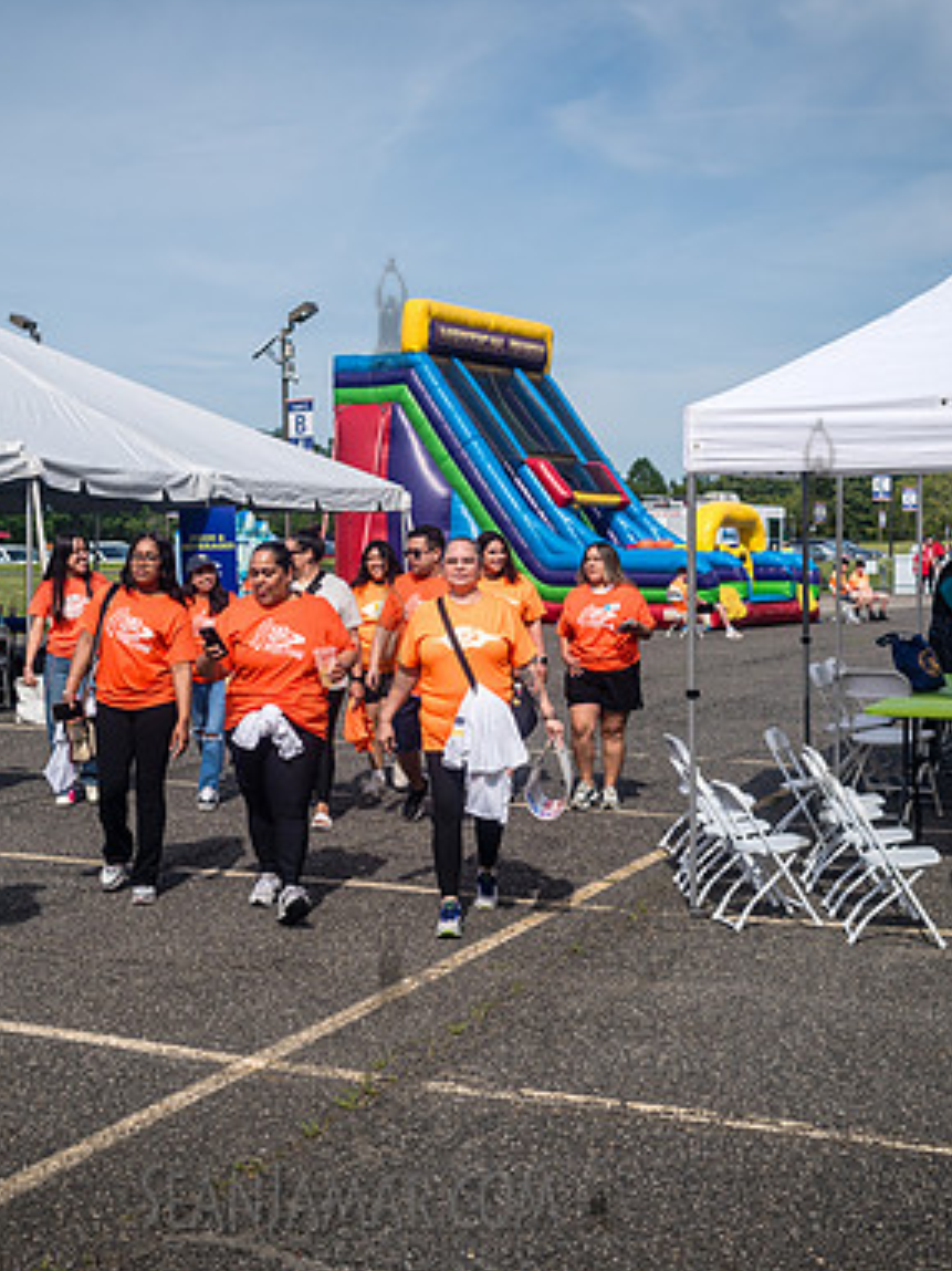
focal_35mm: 51
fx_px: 1871
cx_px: 388
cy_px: 636
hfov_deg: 28.5
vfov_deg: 37.5
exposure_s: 1/3200
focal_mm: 35
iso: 200
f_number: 4
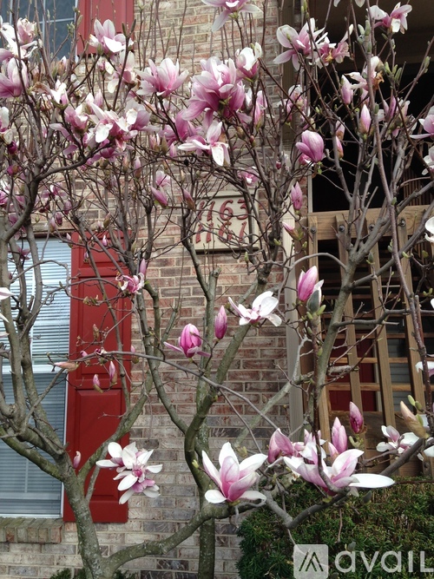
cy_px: 290
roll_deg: -0.3
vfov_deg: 55.4
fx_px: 552
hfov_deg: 42.9
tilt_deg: +7.8
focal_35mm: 33
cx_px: 217
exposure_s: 1/417
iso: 50
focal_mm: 4.12
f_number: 2.4
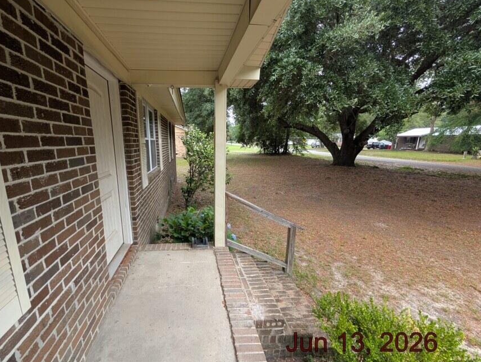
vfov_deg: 85.8
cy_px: 188
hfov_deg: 101.6
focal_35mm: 14
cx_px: 214
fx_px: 195
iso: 47
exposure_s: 1/253
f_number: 1.7
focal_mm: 2.02
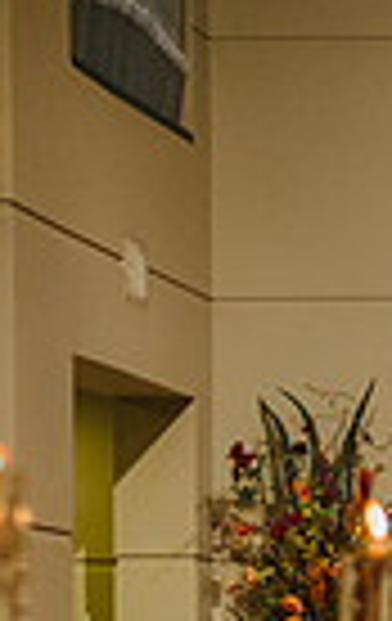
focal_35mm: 299
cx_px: 1095
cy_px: 668
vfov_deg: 7.0
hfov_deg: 4.3
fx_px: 5079
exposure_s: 1/250
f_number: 2.8
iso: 2500
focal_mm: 70
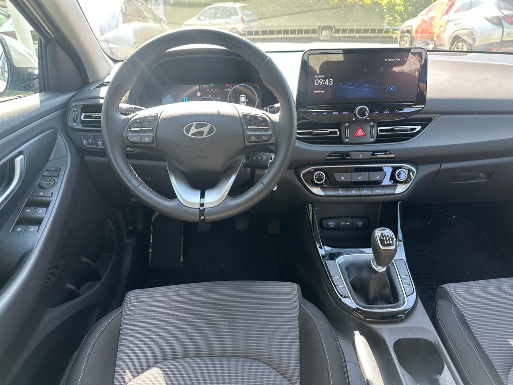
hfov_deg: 71.6
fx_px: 356
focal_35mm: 24
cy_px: 192
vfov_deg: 56.8
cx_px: 256
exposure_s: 1/121
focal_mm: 6.86
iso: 125
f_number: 1.78
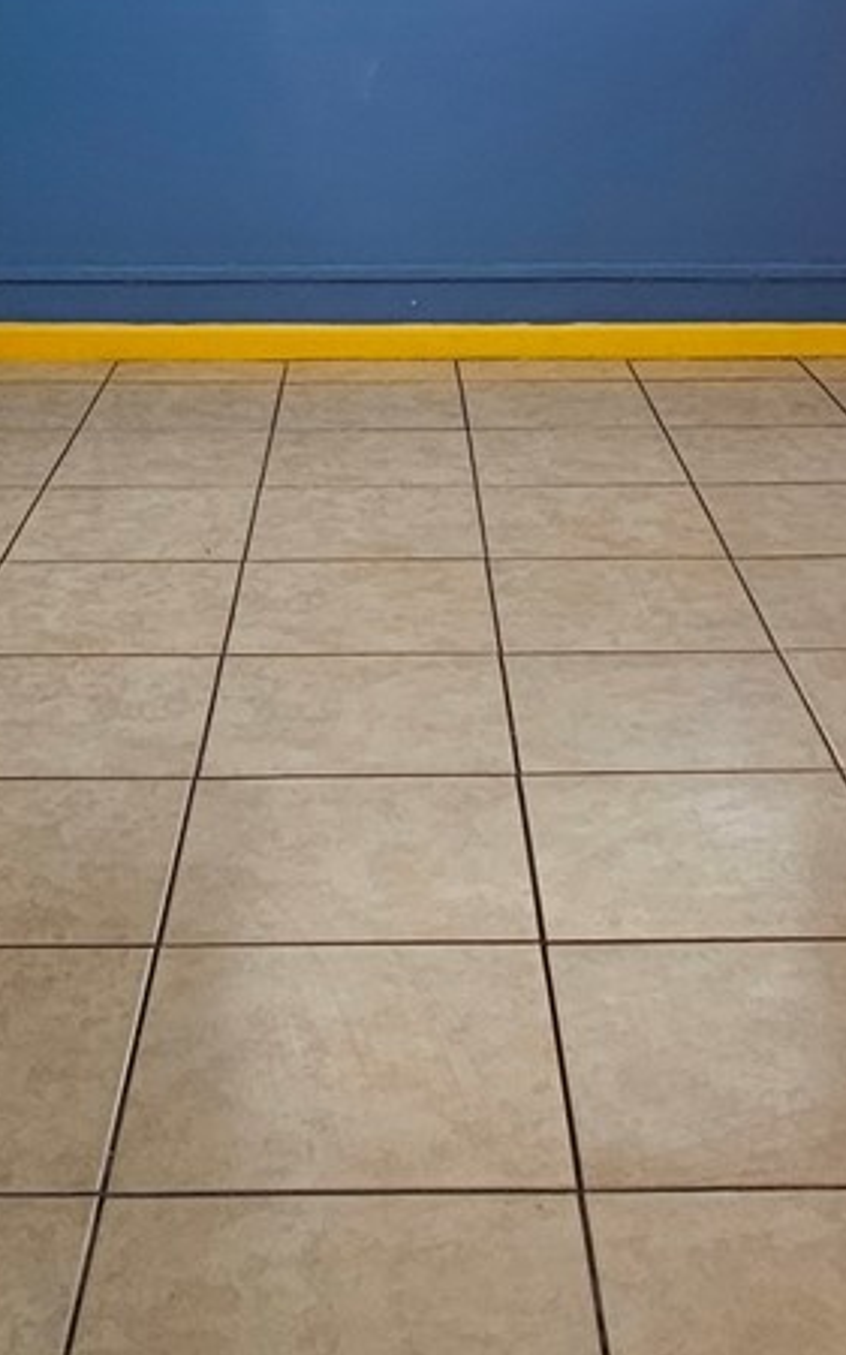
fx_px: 1809
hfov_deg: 26.3
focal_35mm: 49
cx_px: 412
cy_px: -15
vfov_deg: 36.7
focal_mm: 2.2
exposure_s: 1/60
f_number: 2.2
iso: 200
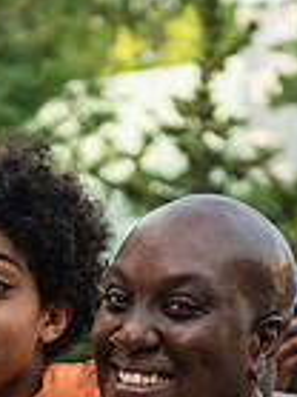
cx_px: 115
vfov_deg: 6.7
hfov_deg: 5.1
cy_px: 489
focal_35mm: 292
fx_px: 3346
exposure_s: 1/1250
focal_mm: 58
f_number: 3.2
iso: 1000
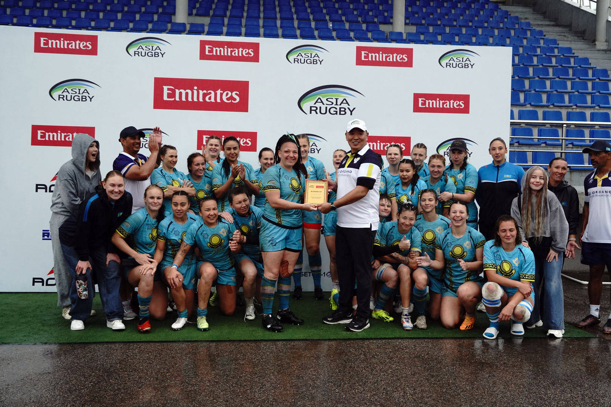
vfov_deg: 41.1
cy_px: 204
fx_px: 543
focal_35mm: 32
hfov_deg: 58.7
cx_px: 306
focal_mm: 32
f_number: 7.1
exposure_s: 1/200
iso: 2000
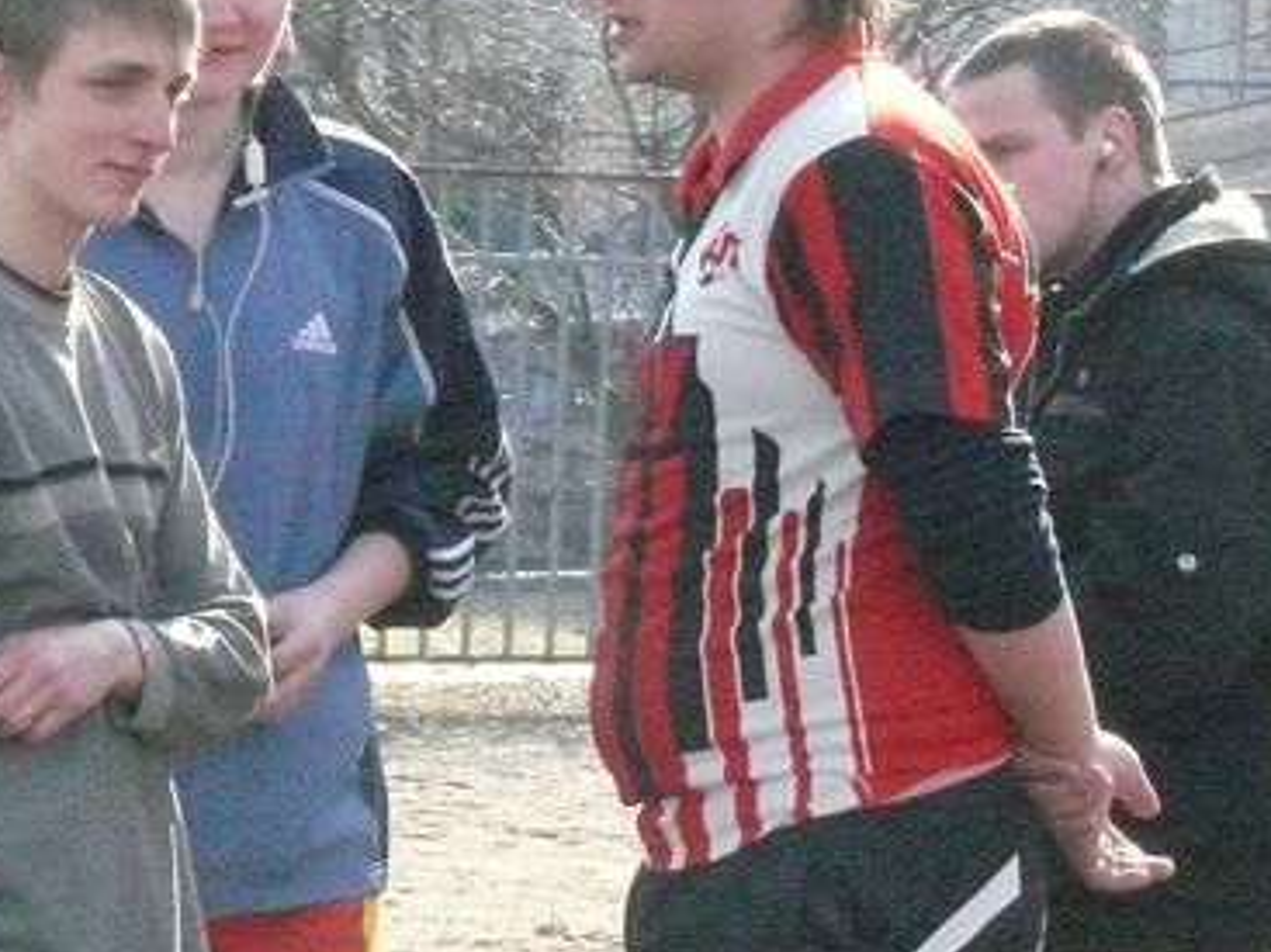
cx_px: 565
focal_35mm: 413
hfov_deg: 4.8
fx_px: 15159
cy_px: 389
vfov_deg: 3.6
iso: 1600
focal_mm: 36
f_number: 9
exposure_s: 1/800
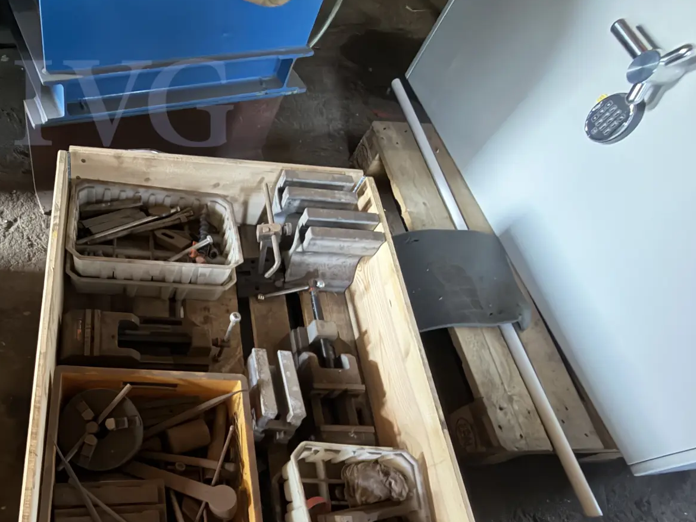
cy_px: 401
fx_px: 462
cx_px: 148
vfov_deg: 55.6
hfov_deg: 67.6
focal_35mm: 23
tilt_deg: -64.8
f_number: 2.2
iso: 800
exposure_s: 1/18
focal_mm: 2.22
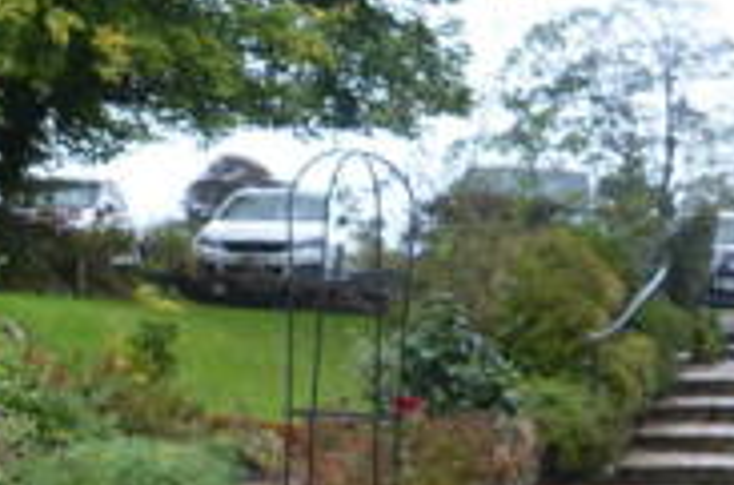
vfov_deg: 14.0
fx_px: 1973
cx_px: -349
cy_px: 277
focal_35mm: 97
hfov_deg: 18.7
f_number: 4
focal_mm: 18
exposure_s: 1/160
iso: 100
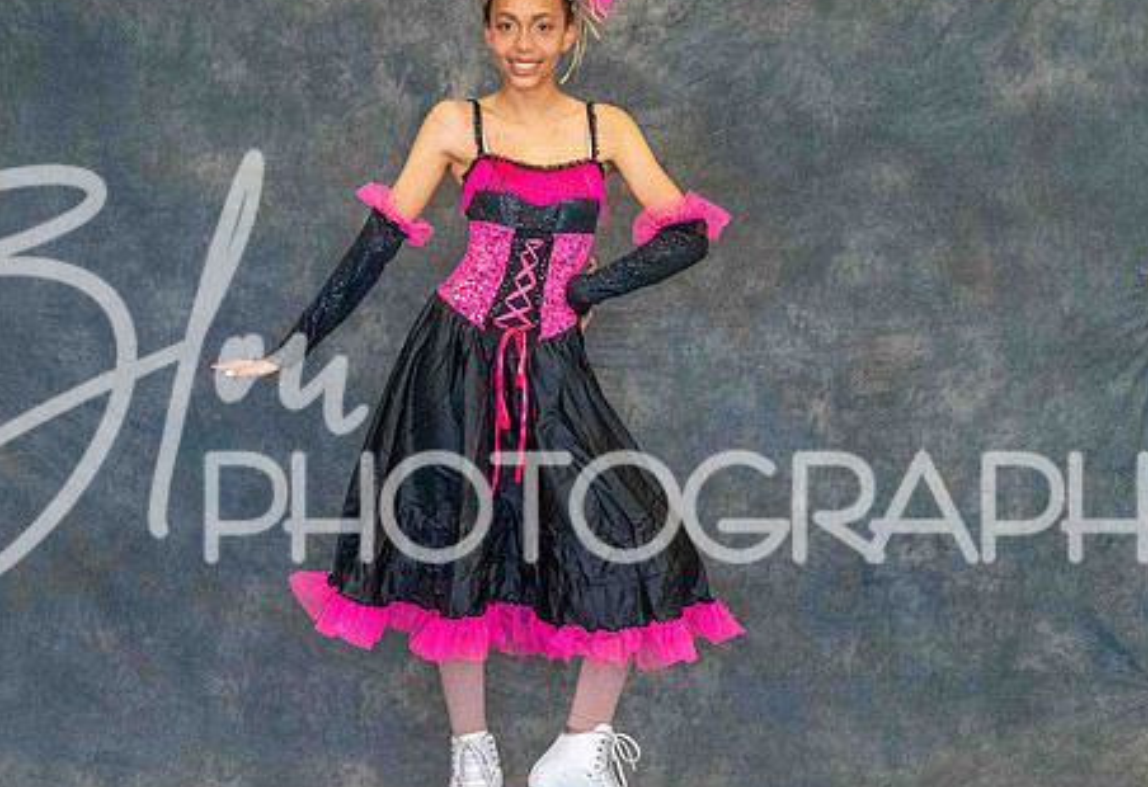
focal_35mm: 117
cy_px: 379
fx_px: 3764
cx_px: 449
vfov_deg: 11.9
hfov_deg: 17.3
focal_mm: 85
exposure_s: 1/250
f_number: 9
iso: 25600
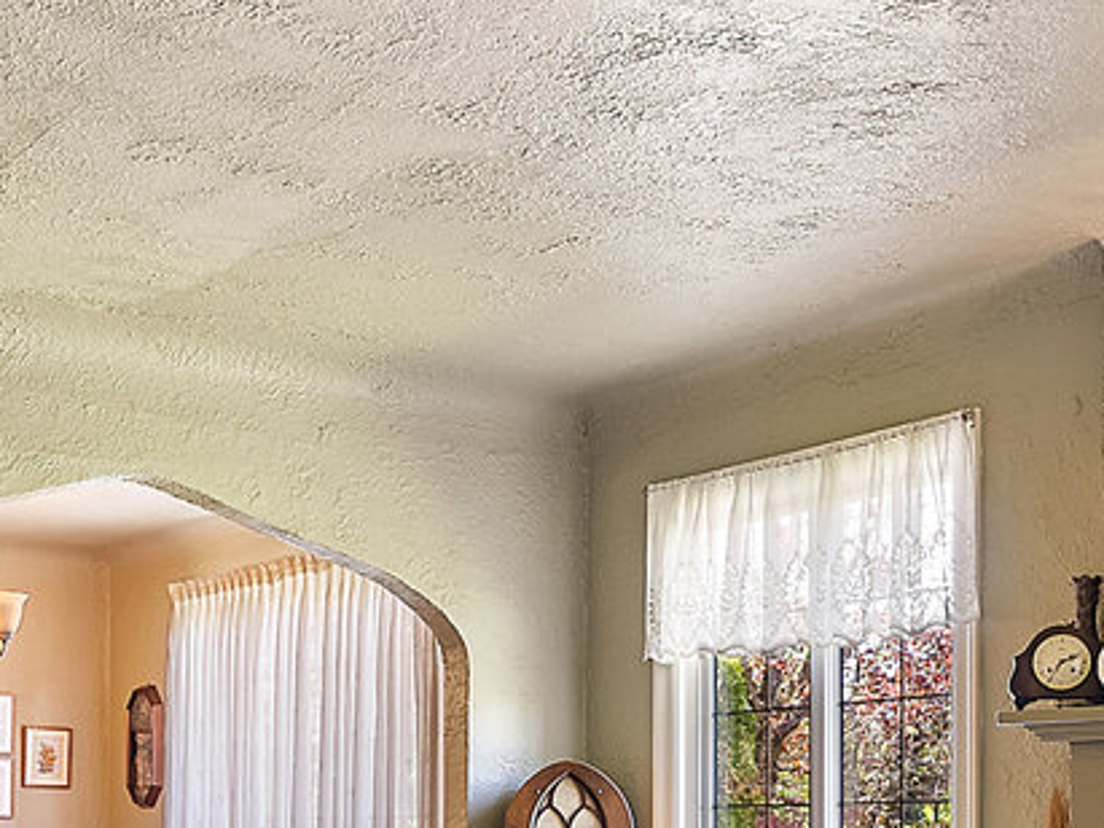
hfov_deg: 32.2
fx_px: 1913
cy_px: 837
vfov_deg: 23.3
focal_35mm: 60
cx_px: 518
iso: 320
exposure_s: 1/1.67
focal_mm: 16
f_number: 7.1
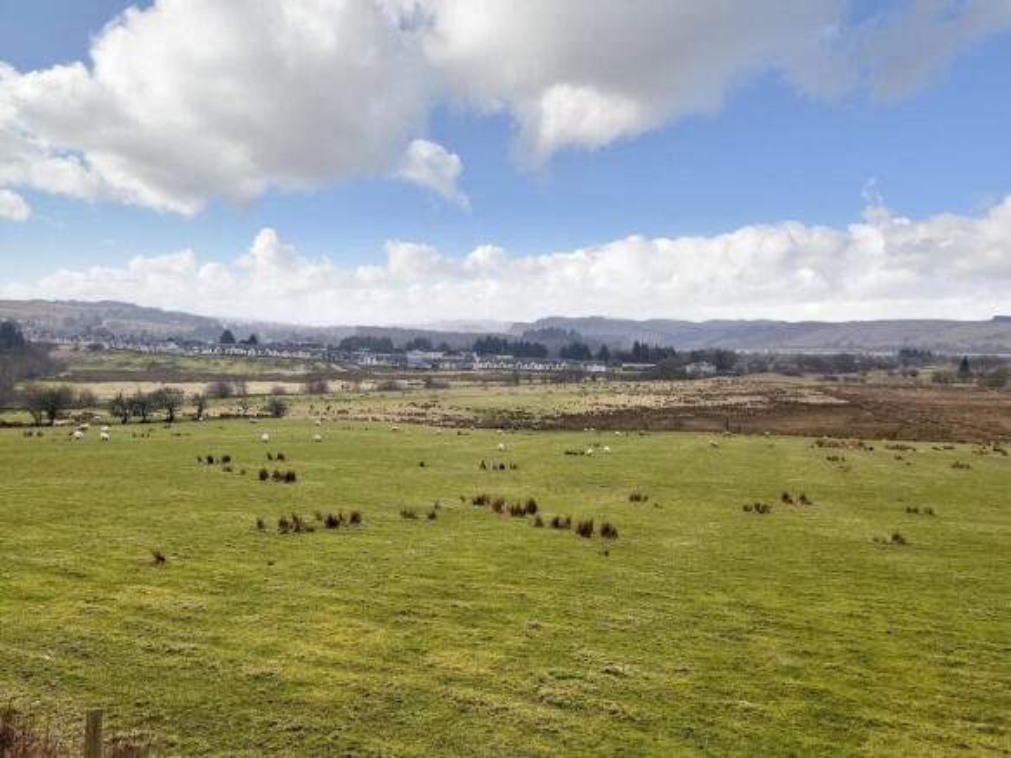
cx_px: 506
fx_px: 759
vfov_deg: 53.0
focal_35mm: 26
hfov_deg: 67.3
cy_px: 379
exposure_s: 1/2967
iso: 50
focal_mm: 5.1
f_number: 1.6
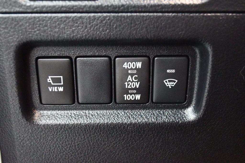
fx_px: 327
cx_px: 122
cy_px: 82
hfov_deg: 41.1
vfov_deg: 28.1
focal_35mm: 48
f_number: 4.8
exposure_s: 1/30
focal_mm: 32
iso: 12800
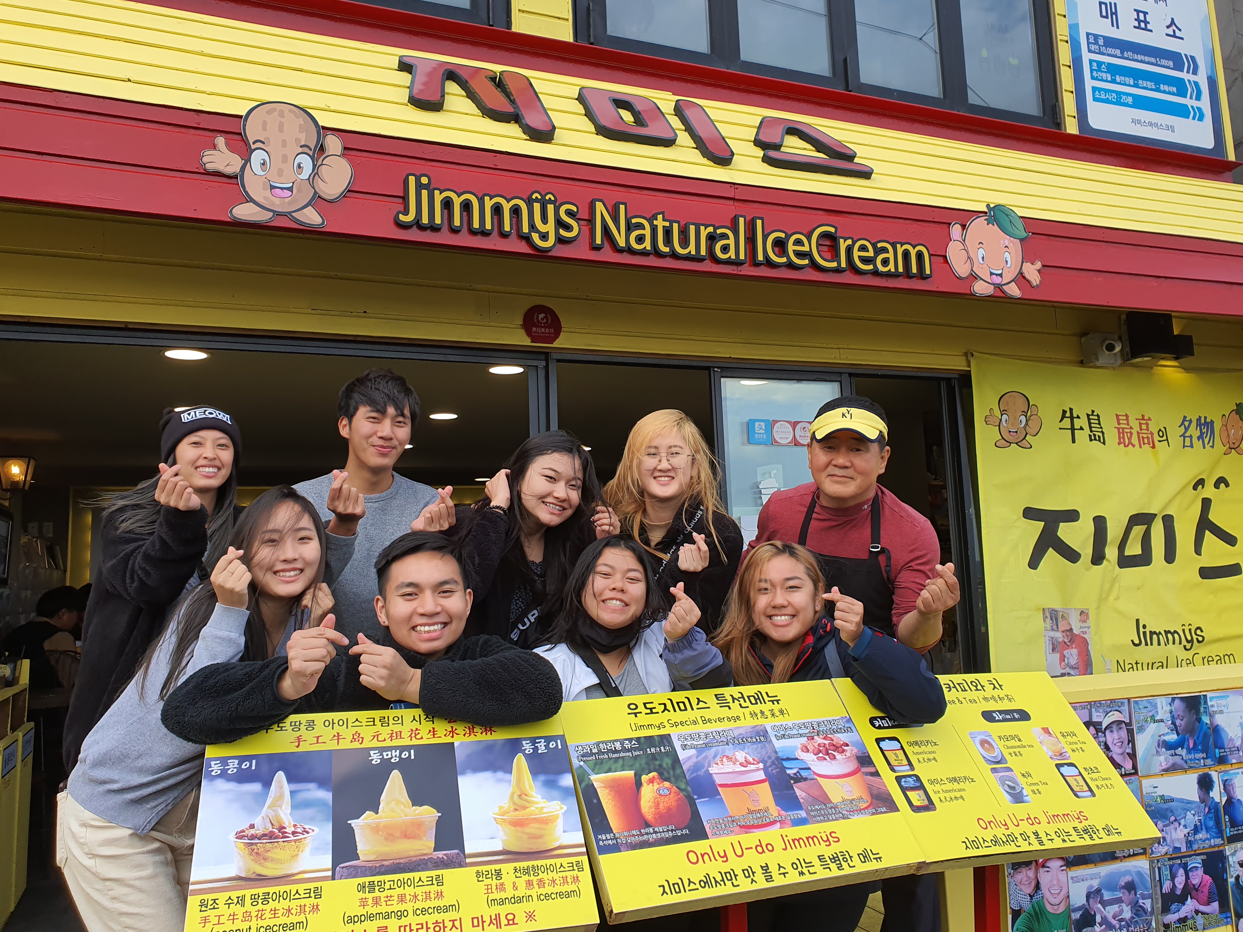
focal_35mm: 27
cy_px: 458
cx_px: 634
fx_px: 969
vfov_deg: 51.3
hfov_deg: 65.3
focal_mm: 4.3
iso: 50
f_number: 2.4
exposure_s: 1/478
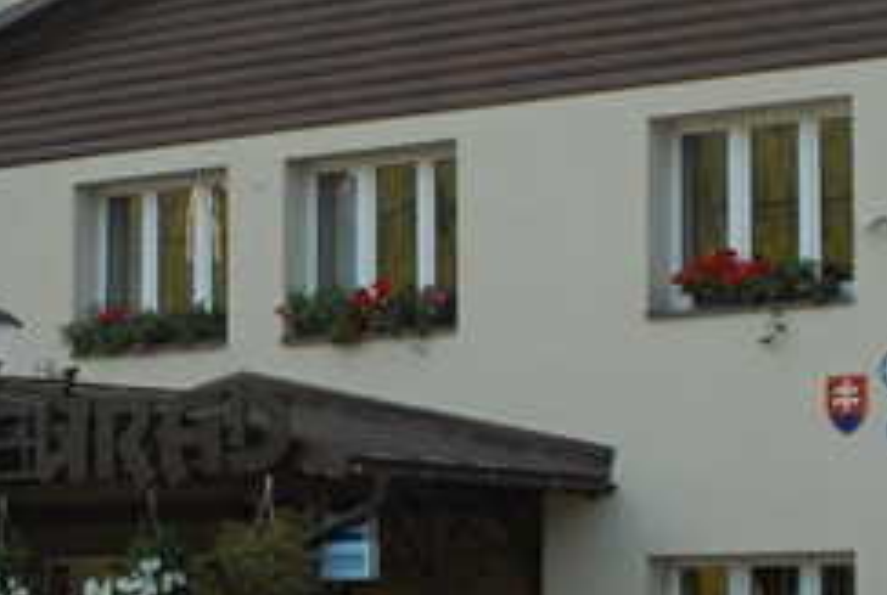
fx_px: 3900
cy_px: 445
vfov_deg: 8.7
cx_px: 99
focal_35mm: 158
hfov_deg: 12.9
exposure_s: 1/160
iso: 250
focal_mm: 32
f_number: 6.3
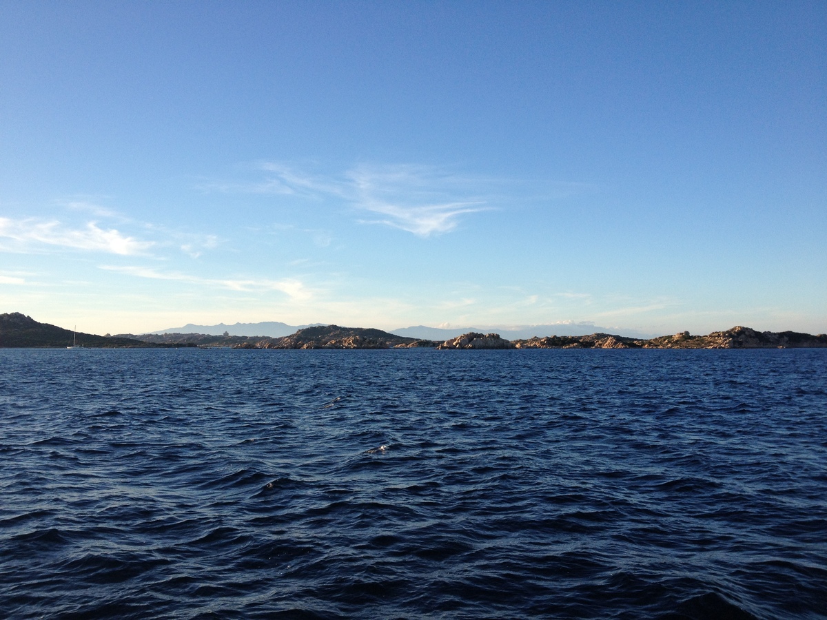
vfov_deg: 40.7
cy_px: 310
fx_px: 836
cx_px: 414
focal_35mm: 35
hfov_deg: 52.6
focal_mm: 4.28
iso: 64
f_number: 2.4
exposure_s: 1/951
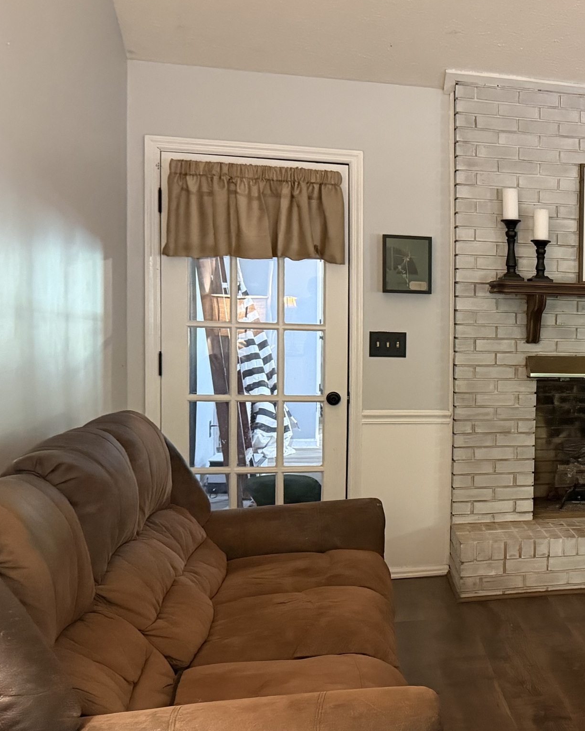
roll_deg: -0.5
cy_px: 377
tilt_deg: -5.2
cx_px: 661
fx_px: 1017
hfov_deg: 28.7
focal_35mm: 47
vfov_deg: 39.5
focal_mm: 6.76
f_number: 1.78
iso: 1000
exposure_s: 1/40
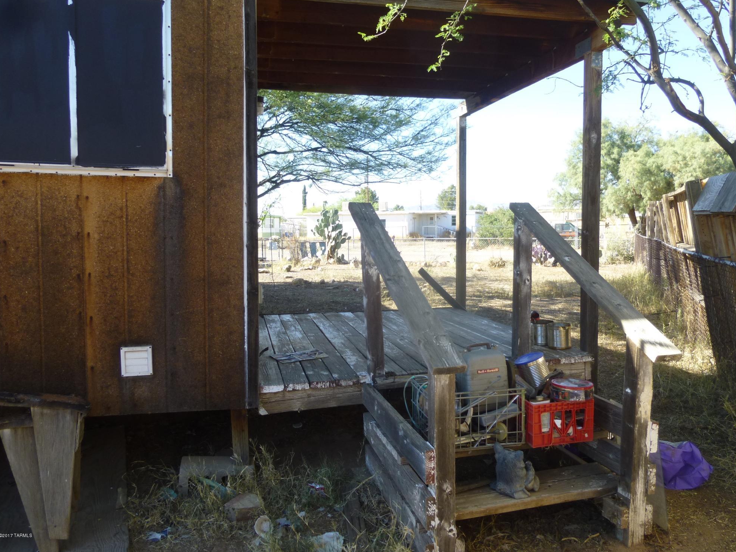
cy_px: 267
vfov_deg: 53.1
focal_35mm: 26
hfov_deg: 67.3
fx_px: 553
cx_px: 379
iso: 100
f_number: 3.1
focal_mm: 4.5
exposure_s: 1/250
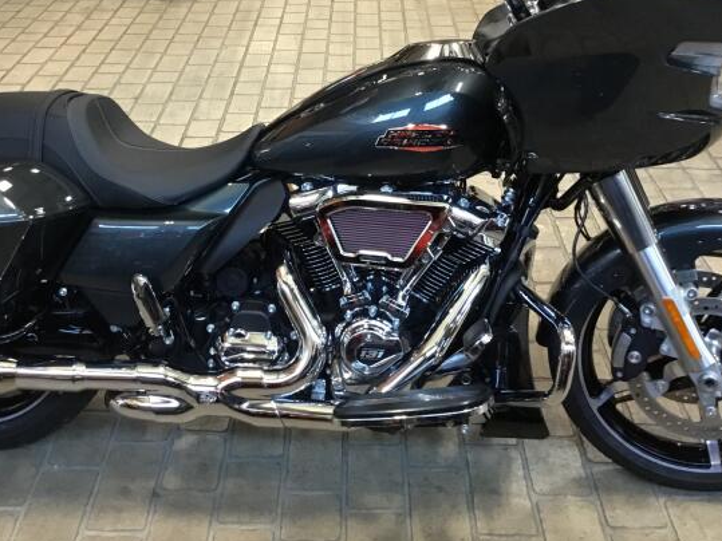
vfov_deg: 31.3
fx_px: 959
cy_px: 178
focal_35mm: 46
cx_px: 335
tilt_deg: -25.0
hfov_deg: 41.2
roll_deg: +0.1
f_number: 2.4
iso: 160
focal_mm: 3.3
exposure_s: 1/30
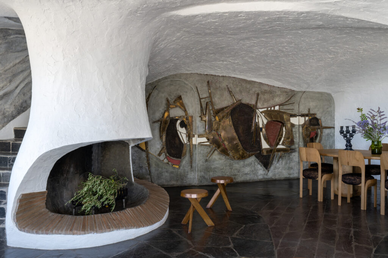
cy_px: 129
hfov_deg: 54.5
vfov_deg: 37.8
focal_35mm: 35
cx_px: 194
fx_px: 377
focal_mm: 35
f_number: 16
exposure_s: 1/10
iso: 800
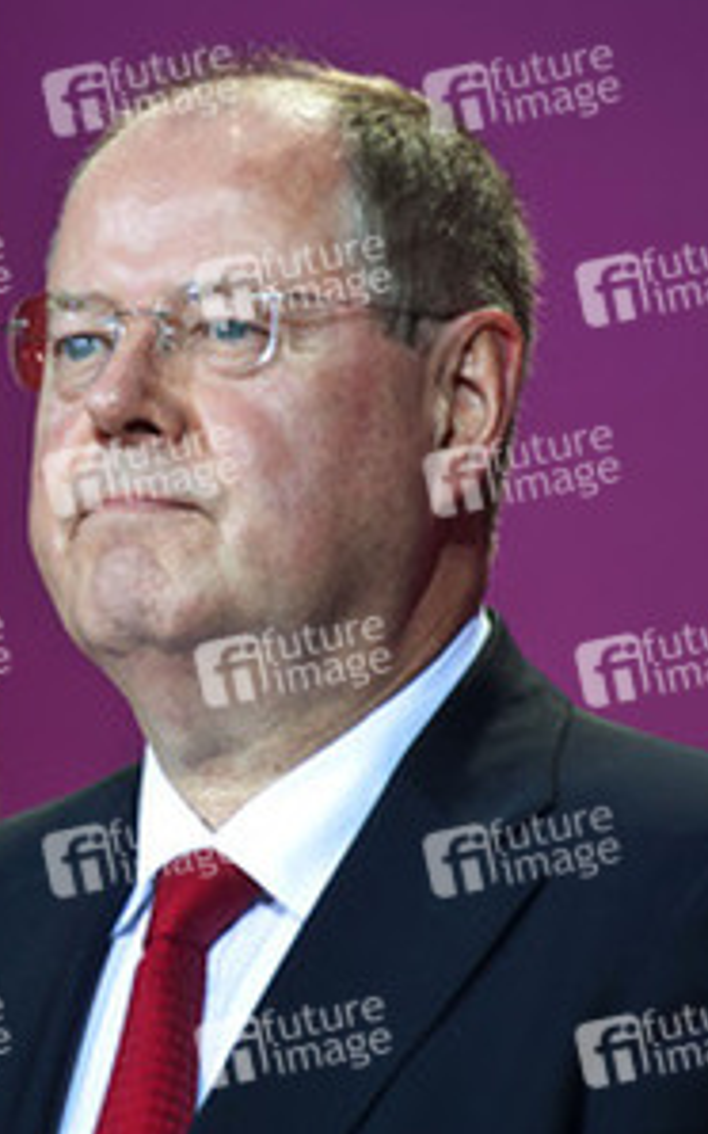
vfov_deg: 6.8
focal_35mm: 308
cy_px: 567
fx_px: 9518
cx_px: 190
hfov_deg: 4.3
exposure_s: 1/125
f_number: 5.6
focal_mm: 200
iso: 1600
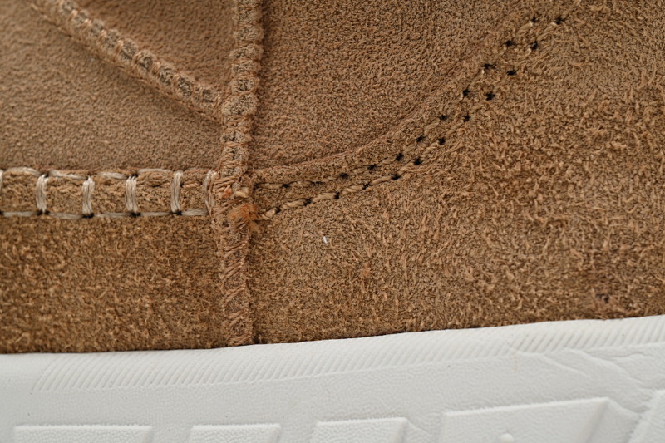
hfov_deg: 17.1
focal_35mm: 120
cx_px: 332
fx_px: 2216
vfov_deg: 11.4
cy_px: 222
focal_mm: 120
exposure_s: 1/125
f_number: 13
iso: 800
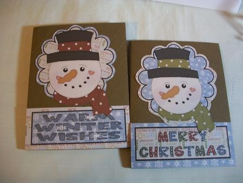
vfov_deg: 40.7
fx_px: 246
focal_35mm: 35
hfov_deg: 52.6
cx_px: 122
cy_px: 92
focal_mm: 6.3
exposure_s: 1/15
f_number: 3.1
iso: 160
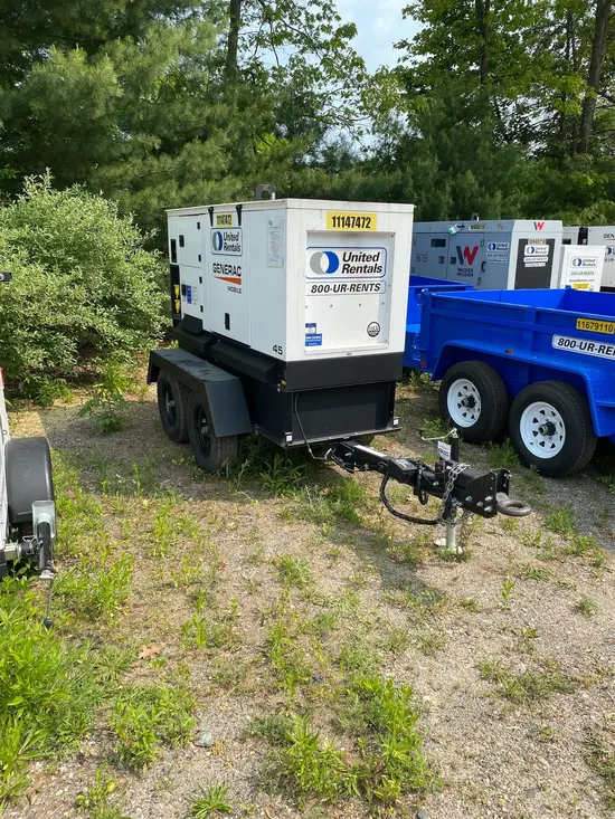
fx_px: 616
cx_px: 308
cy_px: 410
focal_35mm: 26
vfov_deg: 67.3
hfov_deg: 53.1
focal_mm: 4.25
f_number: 1.8
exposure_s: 1/1447
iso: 32
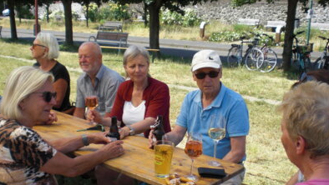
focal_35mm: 42
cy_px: 118
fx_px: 367
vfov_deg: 28.3
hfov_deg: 48.3
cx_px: 164
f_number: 3.1
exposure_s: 1/500
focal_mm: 6.3
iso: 64
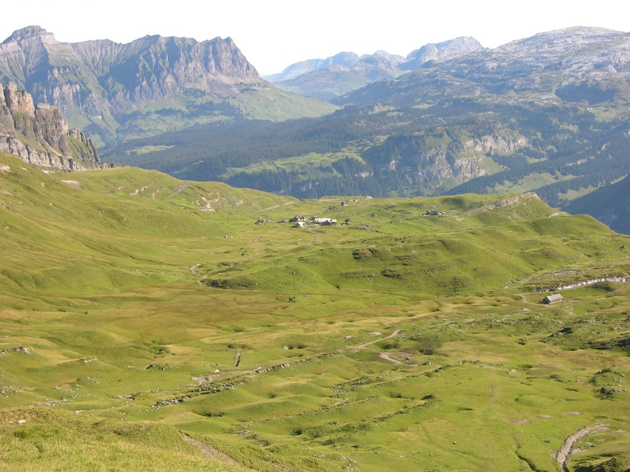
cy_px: 236
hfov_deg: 29.0
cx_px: 312
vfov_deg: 21.9
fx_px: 1220
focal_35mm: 67
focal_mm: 16.8
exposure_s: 1/153
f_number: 4.6
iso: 50
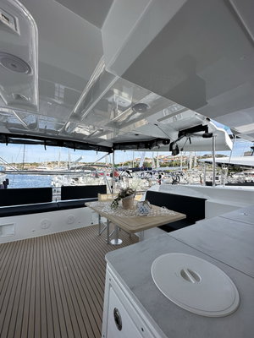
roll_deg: -1.2
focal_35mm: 14
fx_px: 137
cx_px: 127
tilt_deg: +1.6
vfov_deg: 102.1
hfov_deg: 85.7
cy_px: 169
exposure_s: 1/924
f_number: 2.2
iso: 40
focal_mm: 2.22
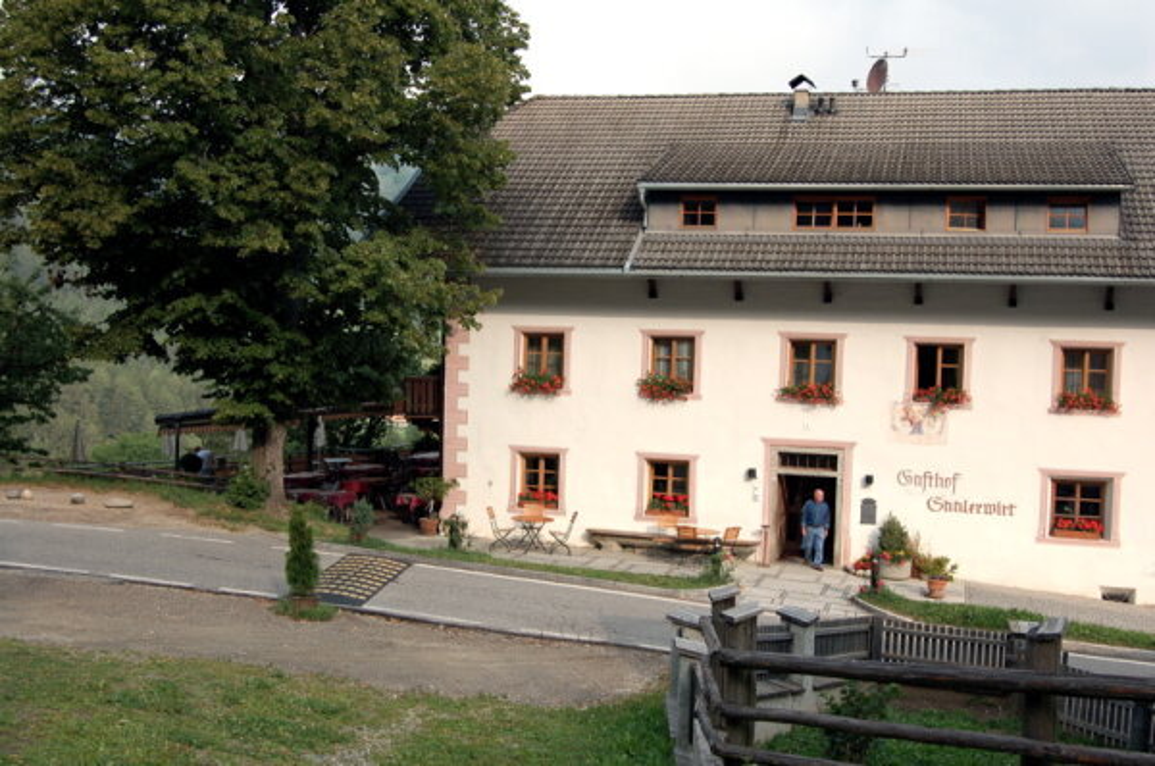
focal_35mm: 39
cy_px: 383
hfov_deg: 49.6
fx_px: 1249
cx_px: 578
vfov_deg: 34.1
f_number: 8
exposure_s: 1/250
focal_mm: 26
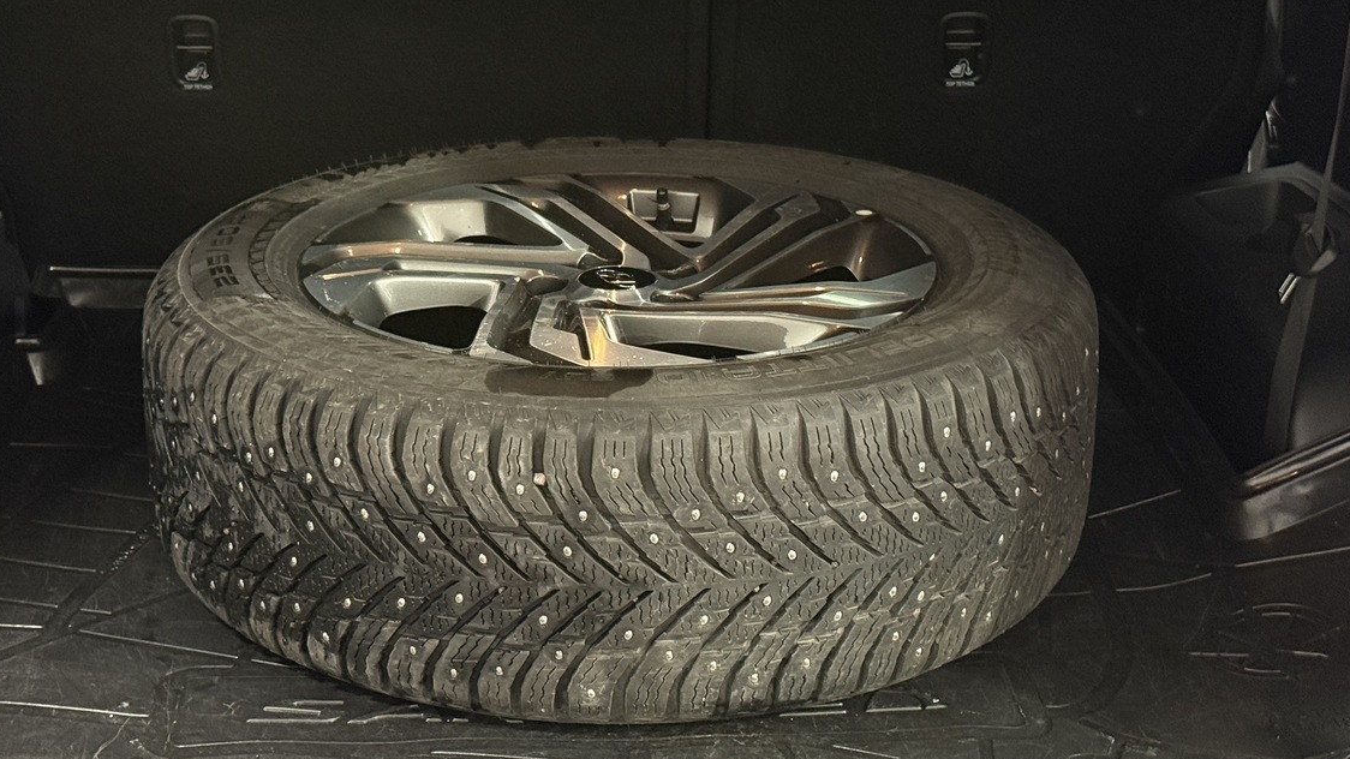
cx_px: 563
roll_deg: +0.5
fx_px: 2398
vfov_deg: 18.0
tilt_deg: -17.1
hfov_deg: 31.4
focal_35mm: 67
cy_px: 330
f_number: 1.78
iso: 400
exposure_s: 1/40
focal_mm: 6.76
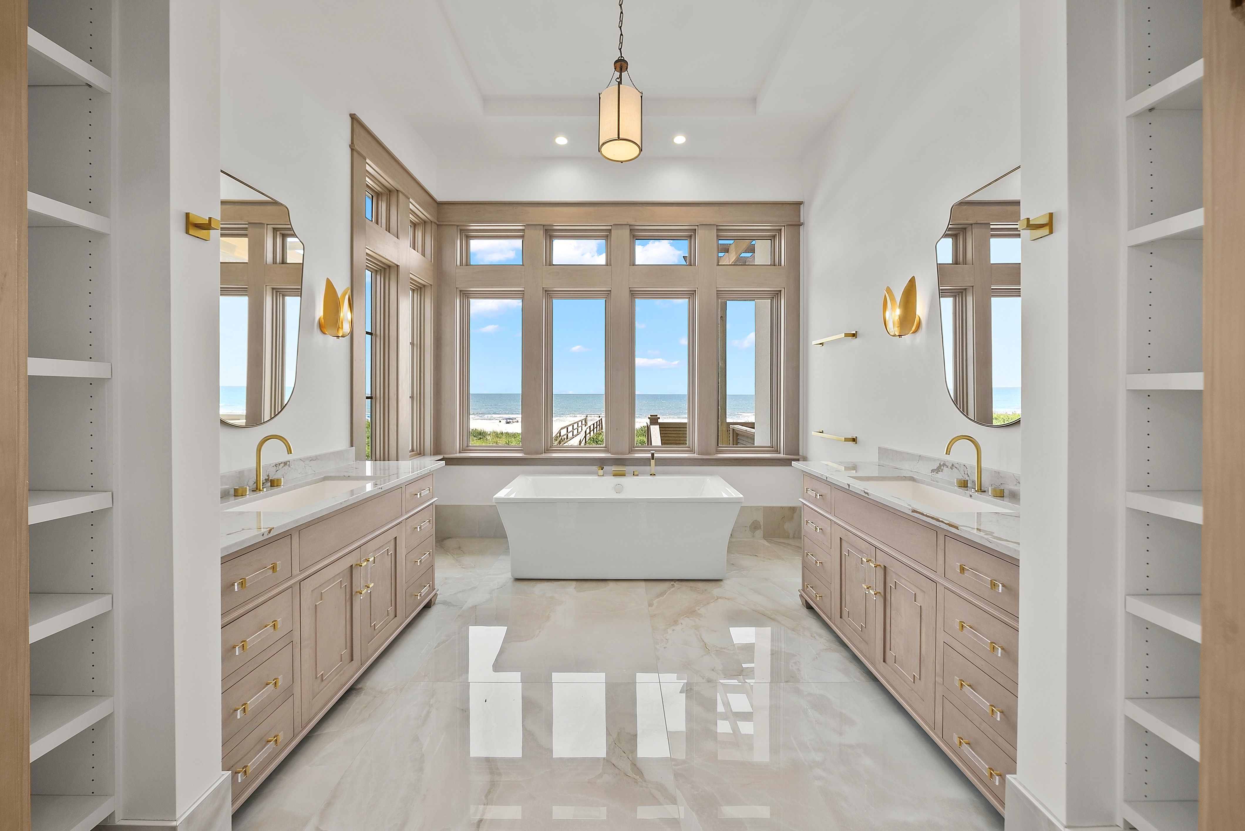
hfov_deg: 112.6
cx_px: 622
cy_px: 416
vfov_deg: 90.1
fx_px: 415
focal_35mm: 12
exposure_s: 1/15
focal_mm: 12
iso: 160
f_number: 7.1
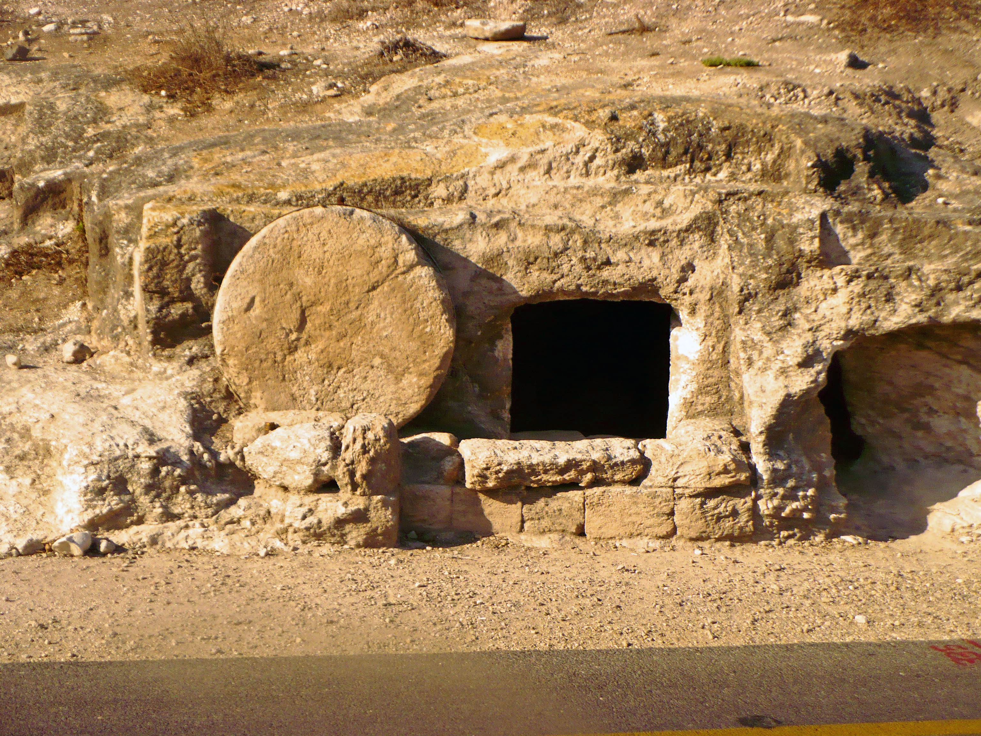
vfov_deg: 21.3
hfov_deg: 28.2
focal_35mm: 69
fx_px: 1955
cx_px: 490
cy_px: 368
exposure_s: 1/640
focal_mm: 11.4
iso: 100
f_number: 3.2
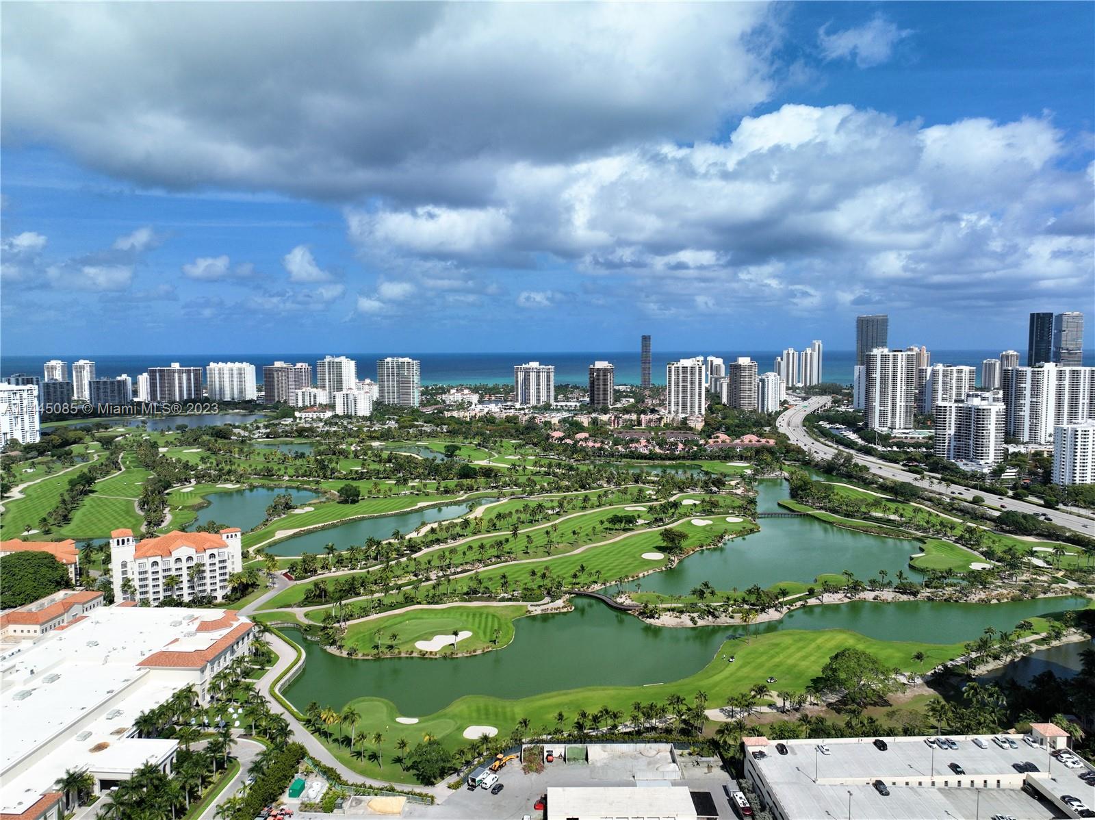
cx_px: 548
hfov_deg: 71.6
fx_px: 759
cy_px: 410
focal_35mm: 24
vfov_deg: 56.8
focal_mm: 12.29
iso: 100
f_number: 2.8
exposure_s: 1/3200
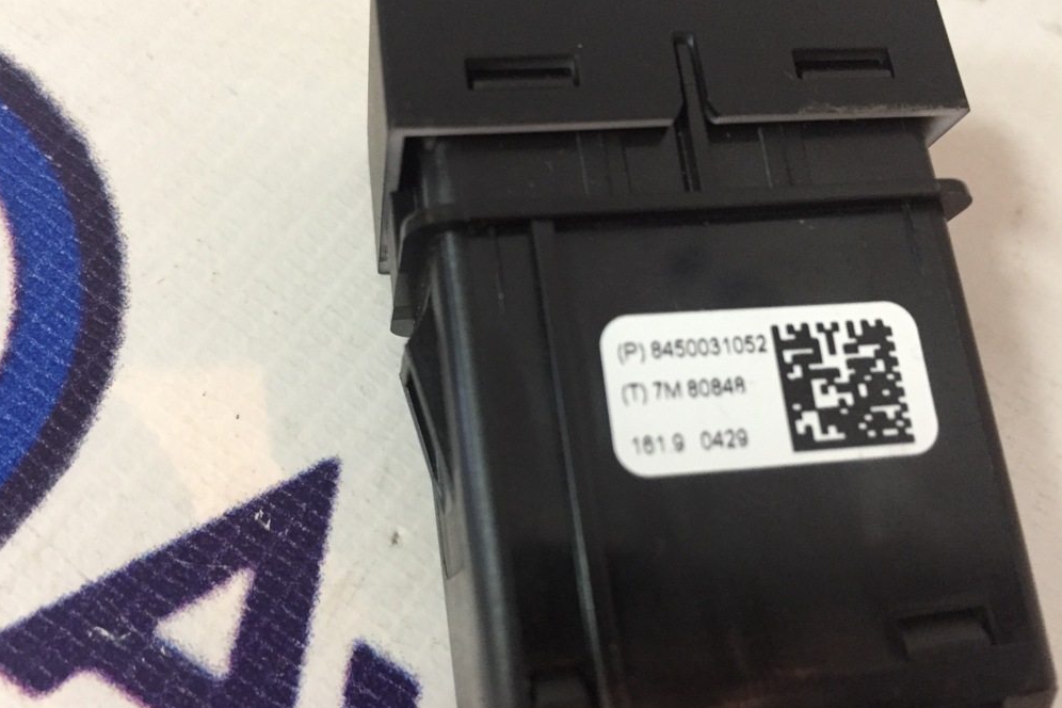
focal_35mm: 31
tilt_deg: -69.5
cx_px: 524
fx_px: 914
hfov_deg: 60.3
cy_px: 372
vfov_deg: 42.3
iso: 250
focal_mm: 4.15
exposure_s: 1/17
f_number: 2.2
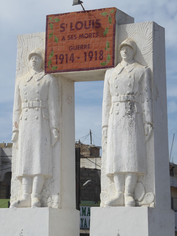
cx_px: 88
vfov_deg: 12.4
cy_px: 118
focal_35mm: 159
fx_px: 1084
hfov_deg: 9.3
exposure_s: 1/640
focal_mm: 25.6
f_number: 5.4
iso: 80
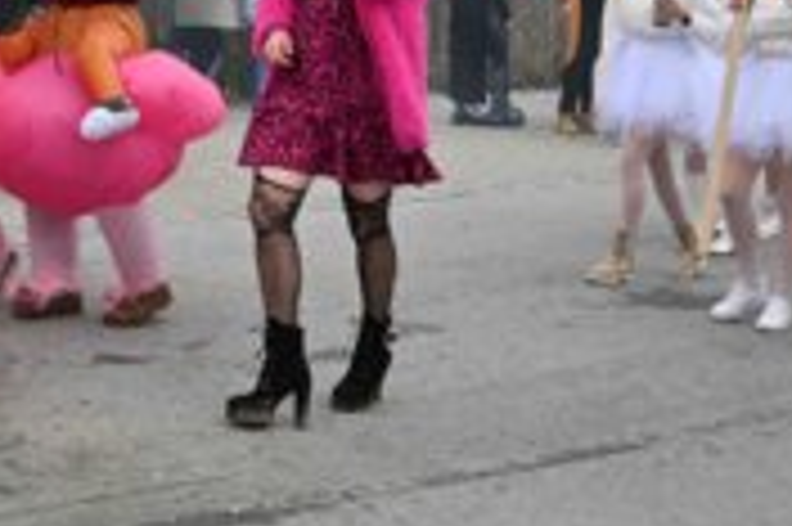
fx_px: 2198
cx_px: -40
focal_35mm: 100
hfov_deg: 19.7
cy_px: 99
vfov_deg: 13.6
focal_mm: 44
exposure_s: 1/640
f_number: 14
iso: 2500
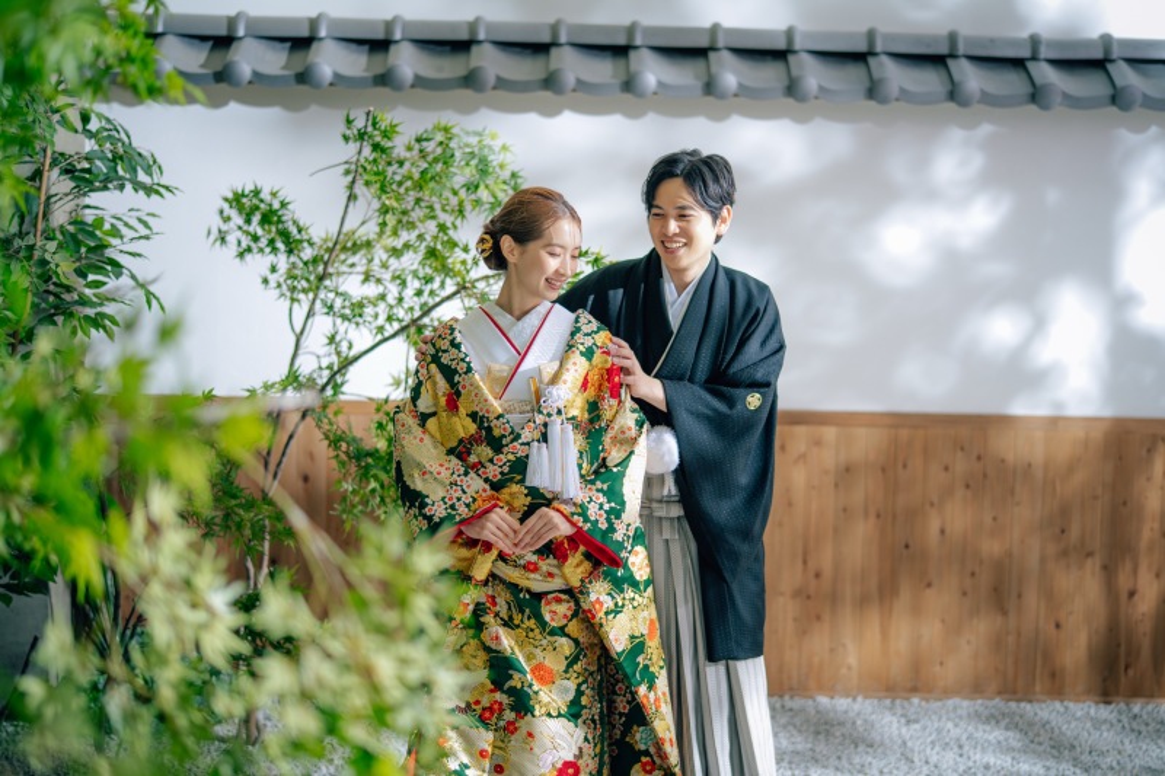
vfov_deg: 27.0
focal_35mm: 50
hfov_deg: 39.6
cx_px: 582
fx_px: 1618
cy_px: 388
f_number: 1.4
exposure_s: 1/160
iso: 125
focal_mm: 50
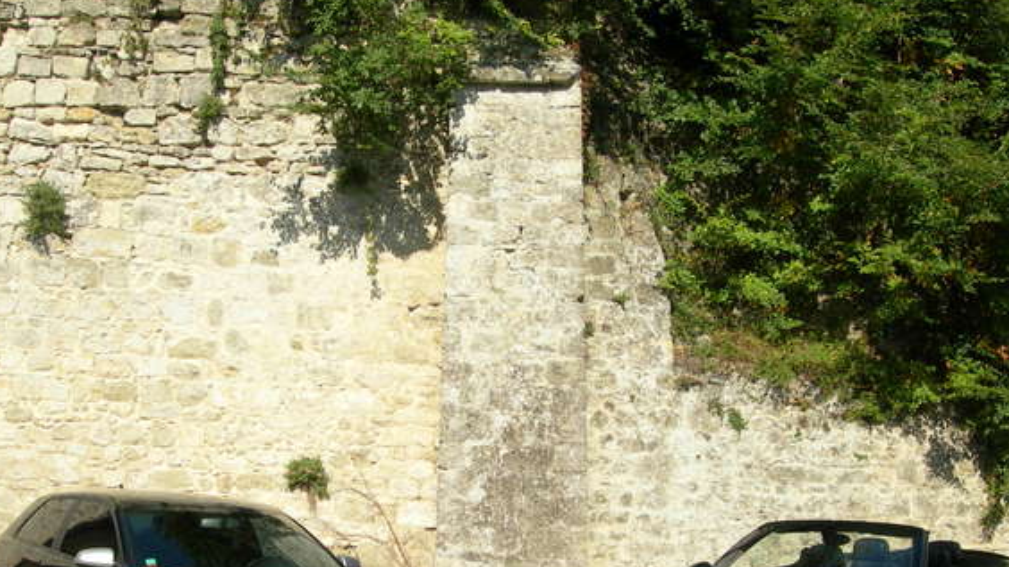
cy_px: 417
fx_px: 1257
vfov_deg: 25.2
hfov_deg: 43.7
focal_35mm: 47
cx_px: 494
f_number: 4.8
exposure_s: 1/500
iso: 50
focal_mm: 7.8
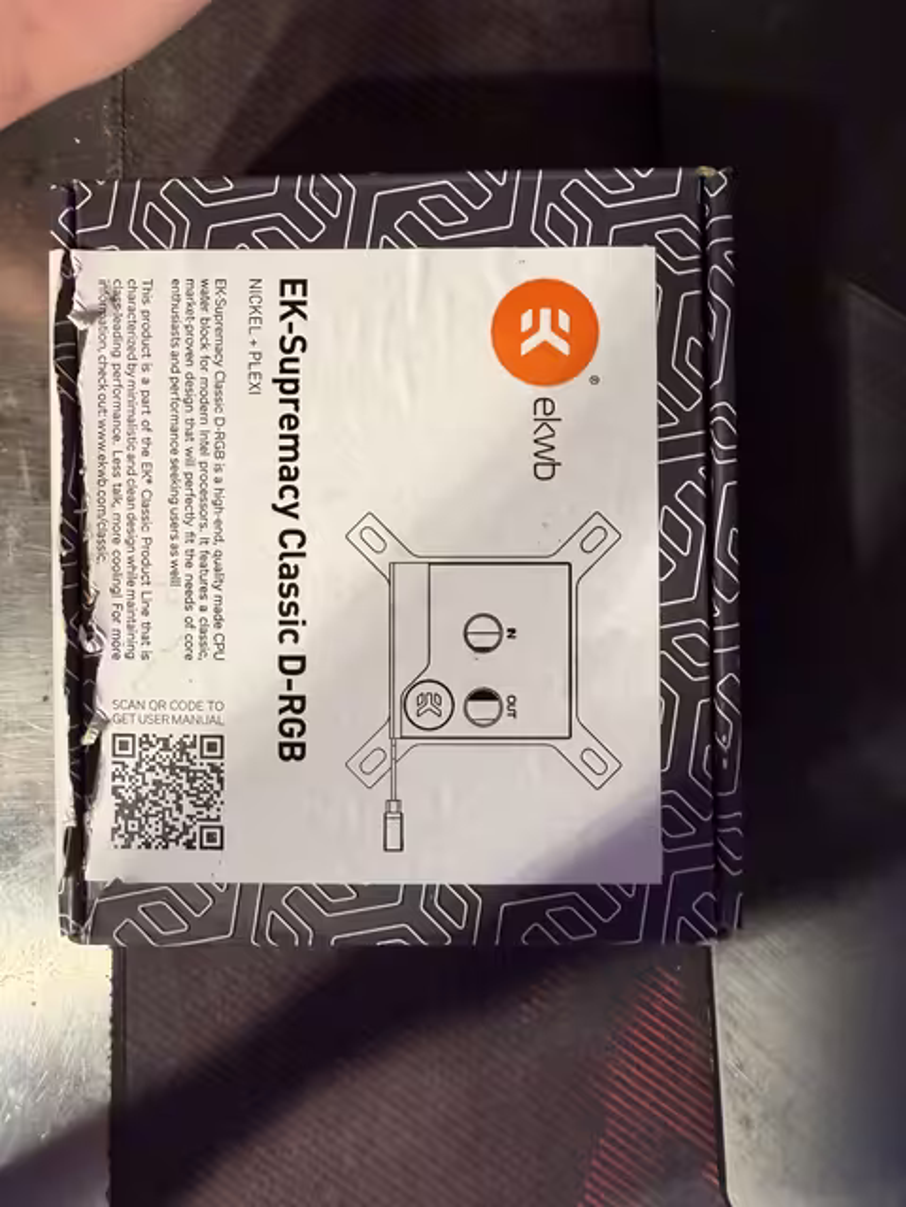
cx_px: 453
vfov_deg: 71.6
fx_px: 838
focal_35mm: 24
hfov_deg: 56.8
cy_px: 604
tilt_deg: -87.9
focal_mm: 2.22
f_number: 2.2
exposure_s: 1/50
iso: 200
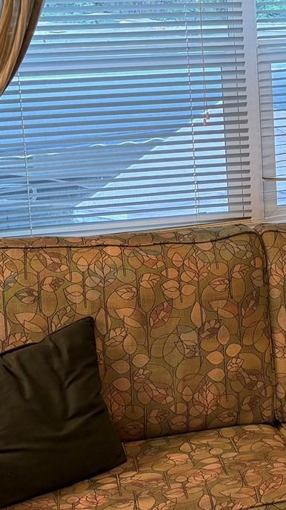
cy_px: 153
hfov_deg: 14.7
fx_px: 1052
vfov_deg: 27.0
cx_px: 385
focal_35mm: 78
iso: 160
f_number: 1.78
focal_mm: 6.76
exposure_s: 1/60
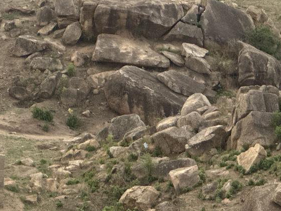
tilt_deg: -12.5
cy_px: 157
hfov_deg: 7.2
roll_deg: -2.5
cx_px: 40
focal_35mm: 274
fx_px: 2225
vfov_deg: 5.4
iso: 125
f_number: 2.8
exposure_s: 1/99
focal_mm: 9
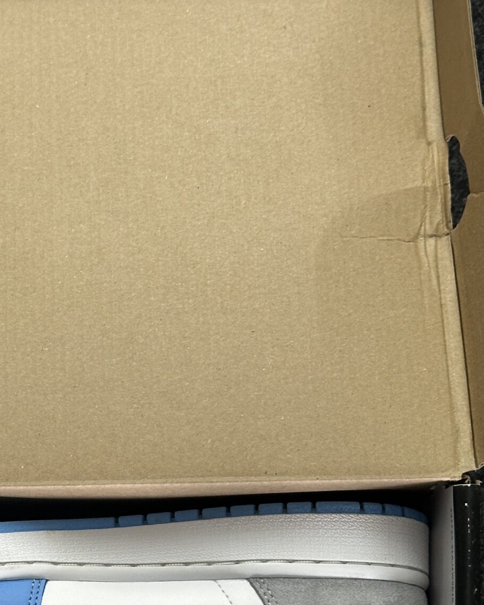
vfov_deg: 18.0
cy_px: 523
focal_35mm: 105
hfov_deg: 14.5
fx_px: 1880
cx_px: 10
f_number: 1.78
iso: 125
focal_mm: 6.86
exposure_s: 1/50
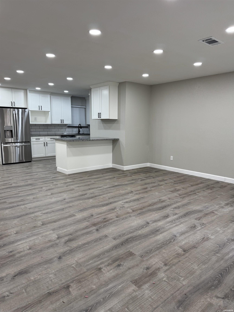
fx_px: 216
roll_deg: -0.1
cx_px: 117
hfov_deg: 56.8
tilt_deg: -8.9
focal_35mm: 24
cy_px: 156
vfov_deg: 71.6
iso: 100
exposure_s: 1/120
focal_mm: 6.76
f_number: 1.78
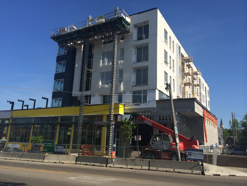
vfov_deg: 46.8
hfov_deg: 60.0
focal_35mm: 30
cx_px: 124
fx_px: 214
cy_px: 93
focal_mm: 4.12
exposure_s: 1/2564
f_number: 2.2
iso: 40
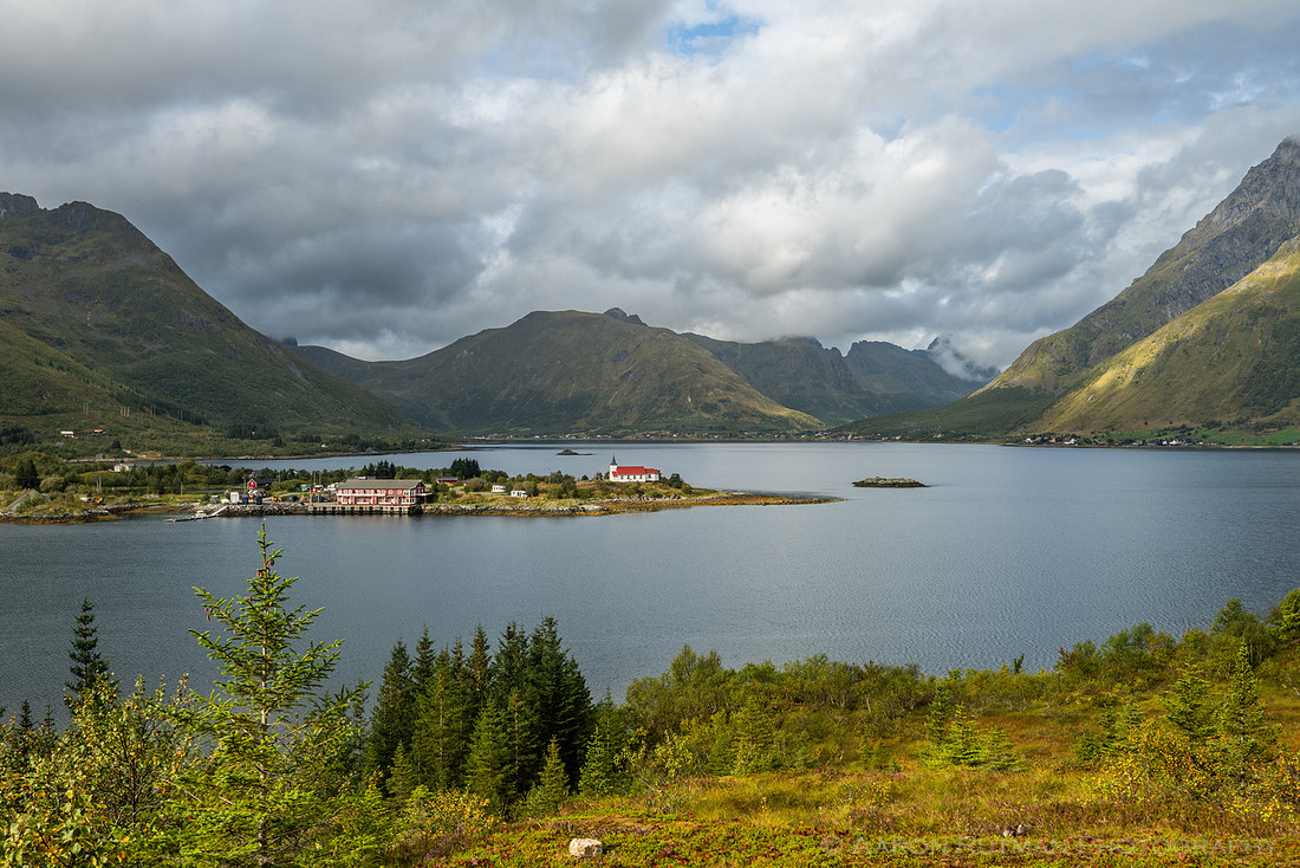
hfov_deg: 54.4
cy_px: 434
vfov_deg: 37.9
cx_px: 650
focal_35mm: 35
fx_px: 1264
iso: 200
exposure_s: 1/100
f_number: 10
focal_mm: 35
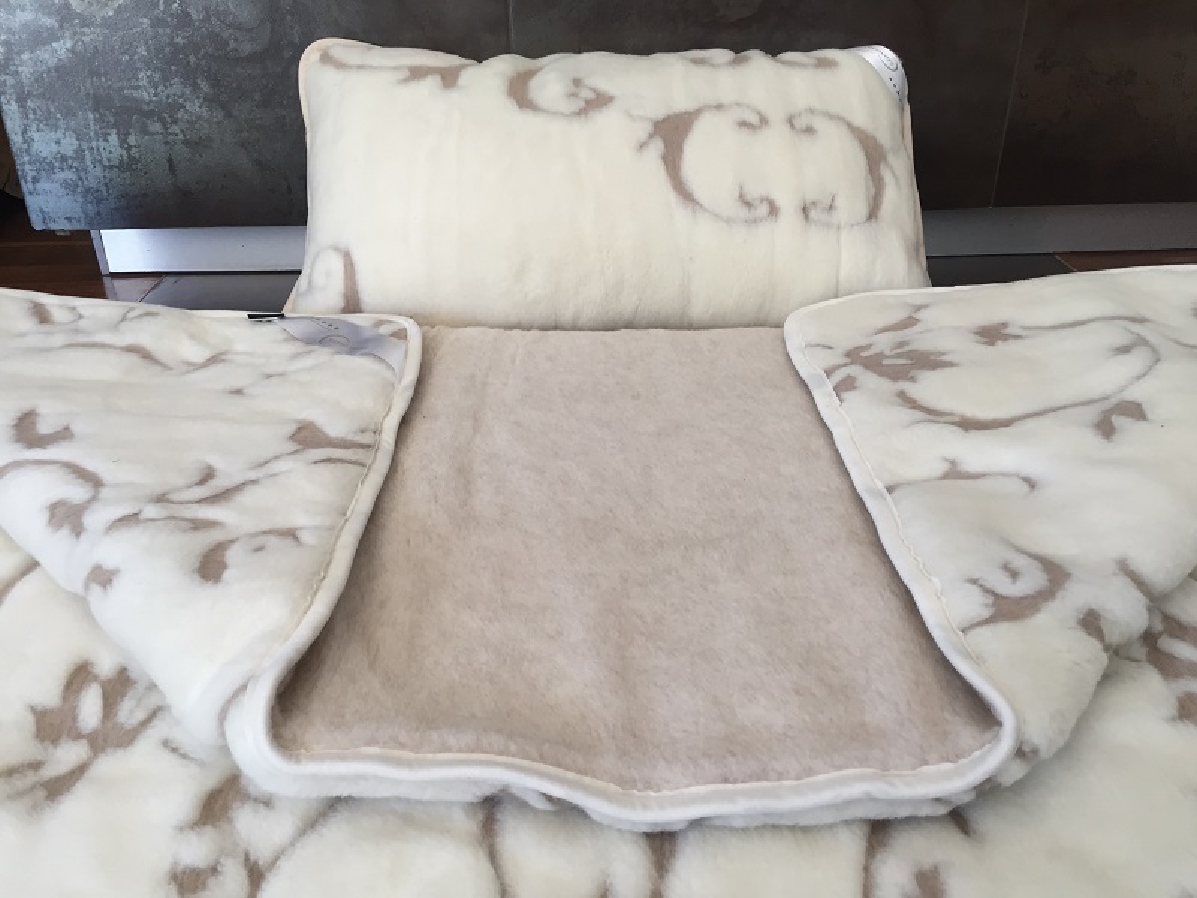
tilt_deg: -29.0
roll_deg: -0.2
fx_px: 1003
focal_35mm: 29
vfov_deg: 48.2
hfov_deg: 61.7
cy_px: 449
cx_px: 598
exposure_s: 1/33
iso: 32
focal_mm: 4.15
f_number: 2.2
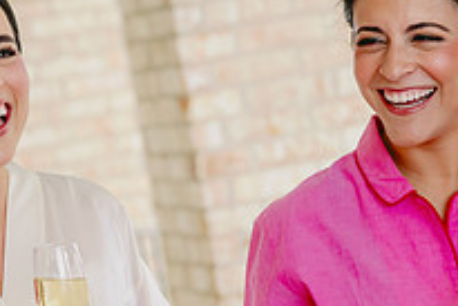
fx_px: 2928
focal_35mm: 230
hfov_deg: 8.9
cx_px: 14
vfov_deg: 6.0
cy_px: 289
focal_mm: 70
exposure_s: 1/400
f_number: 3.5
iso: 320
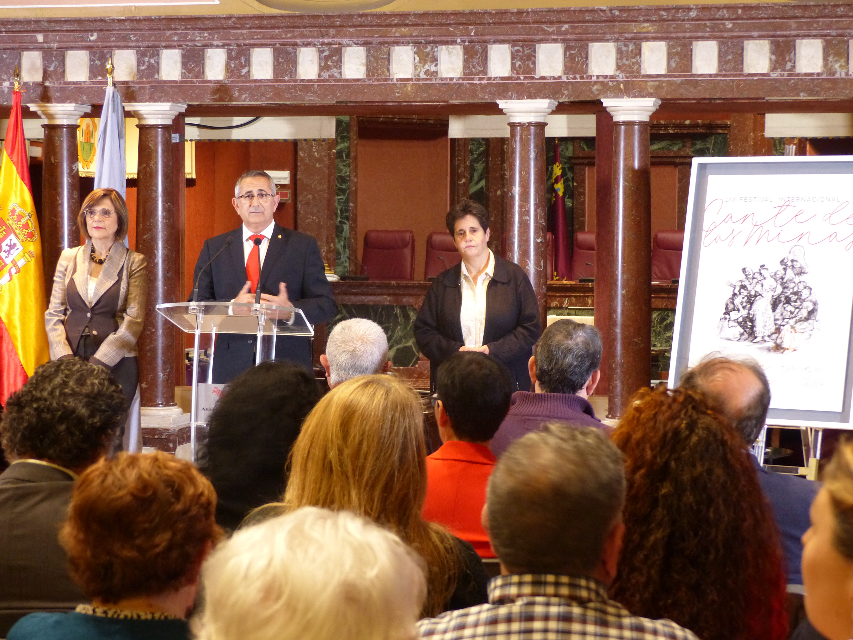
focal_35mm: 83
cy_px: 320
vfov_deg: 17.8
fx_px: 2045
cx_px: 426
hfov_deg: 23.6
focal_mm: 15
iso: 400
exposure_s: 1/13
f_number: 2.8
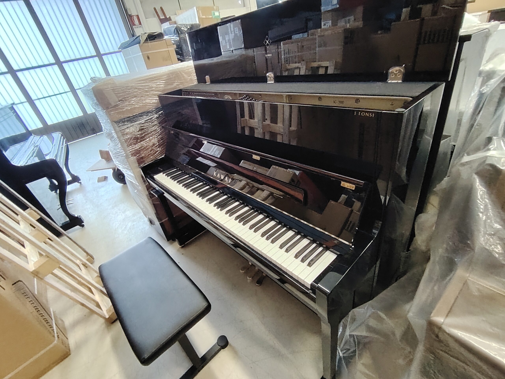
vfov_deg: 74.7
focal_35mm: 17
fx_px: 248
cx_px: 252
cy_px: 190
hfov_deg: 91.0
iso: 463
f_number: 2.2
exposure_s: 1/33.3
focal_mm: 1.42
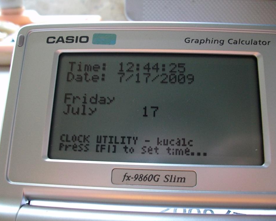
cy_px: 112
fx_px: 278
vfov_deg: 43.4
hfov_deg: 52.8
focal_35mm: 34
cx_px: 148
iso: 200
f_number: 2.9
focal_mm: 5.7
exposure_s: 1/28.9
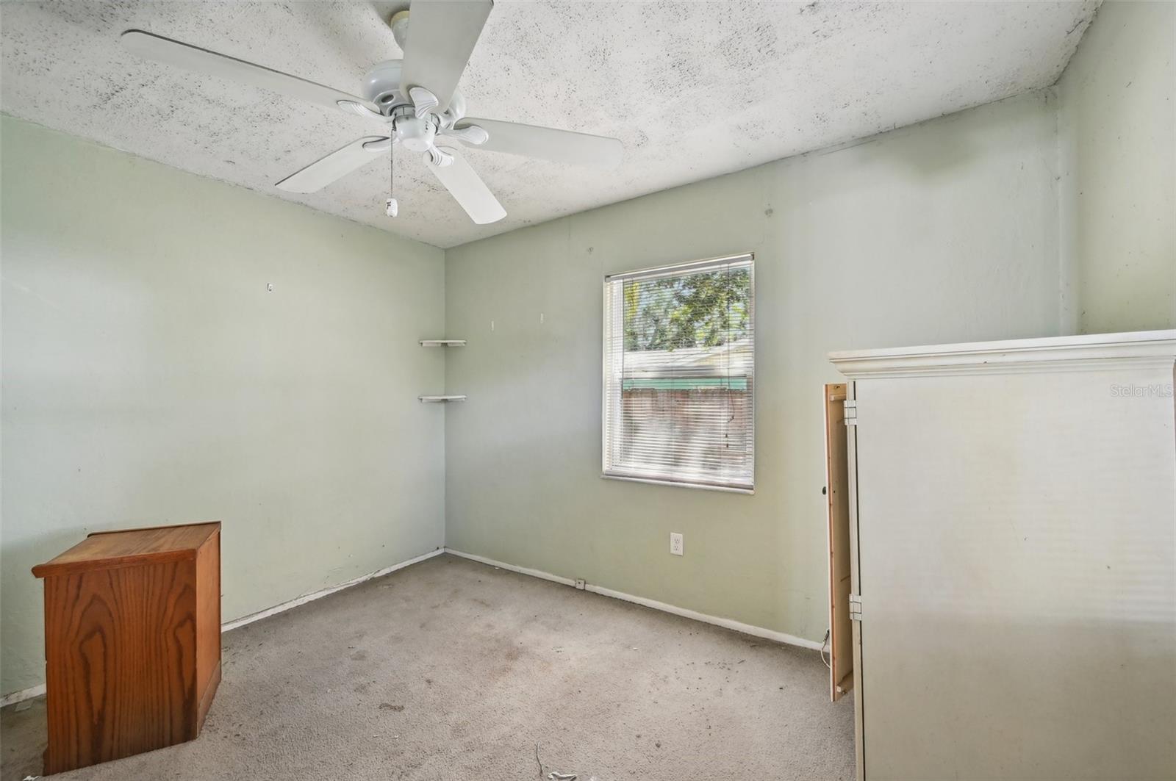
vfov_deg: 81.1
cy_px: 390
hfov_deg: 104.3
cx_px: 588
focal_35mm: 14
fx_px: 457
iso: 400
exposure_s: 1/30
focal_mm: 14
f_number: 8
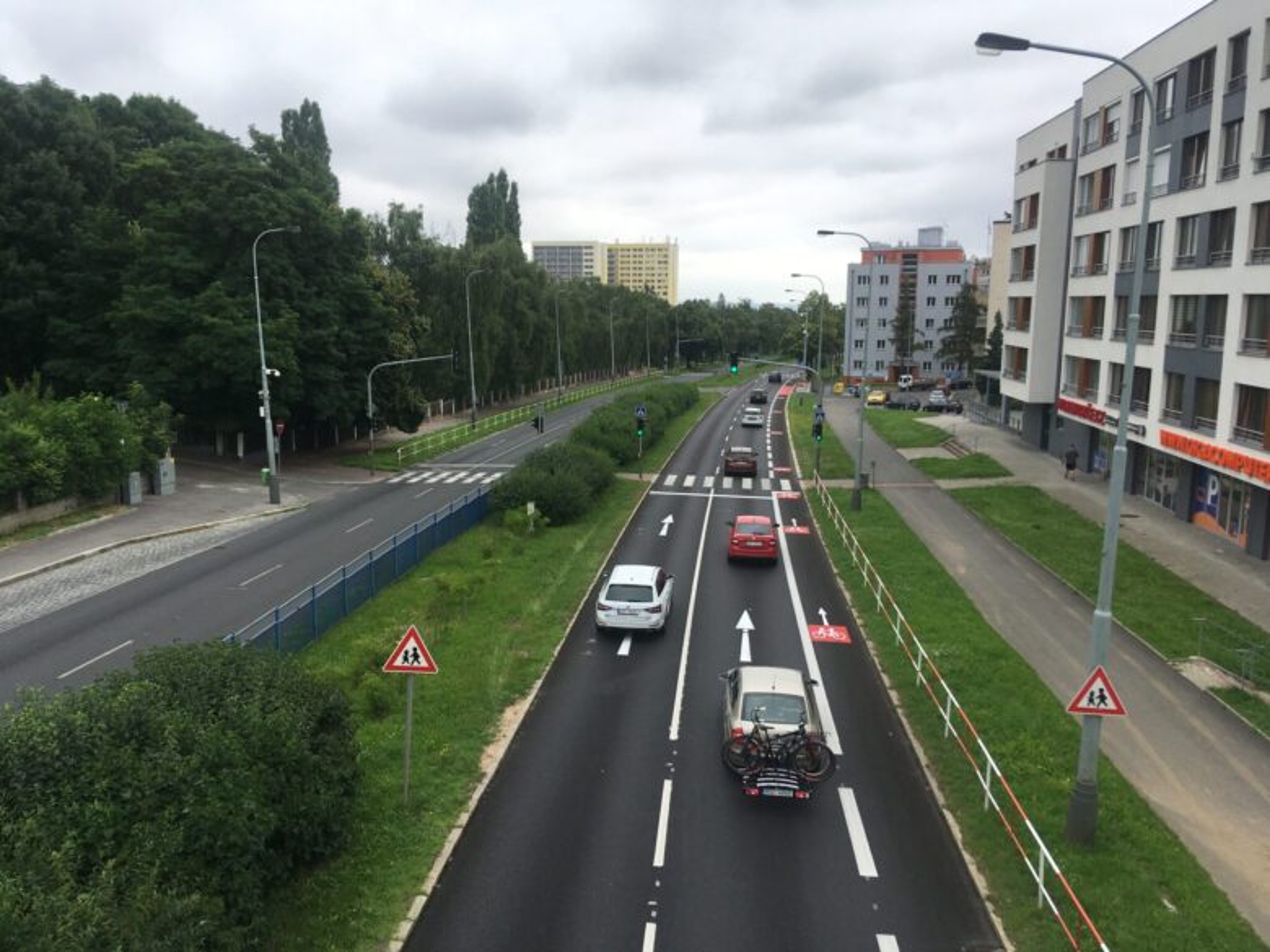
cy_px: 476
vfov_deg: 48.2
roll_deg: -0.7
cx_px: 635
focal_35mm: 29
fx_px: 1064
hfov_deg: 61.7
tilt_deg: -9.8
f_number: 2.2
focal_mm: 4.15
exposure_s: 1/725
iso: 25
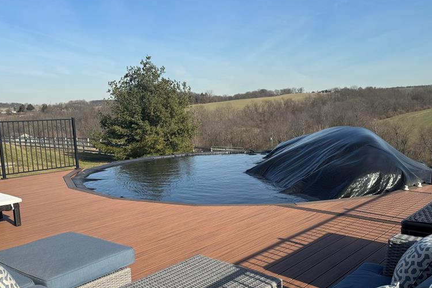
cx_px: 212
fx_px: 408
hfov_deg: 55.8
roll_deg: +1.9
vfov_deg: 38.5
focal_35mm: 34
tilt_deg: -10.3
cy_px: 185
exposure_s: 1/4049
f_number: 1.78
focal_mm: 6.86
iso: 80
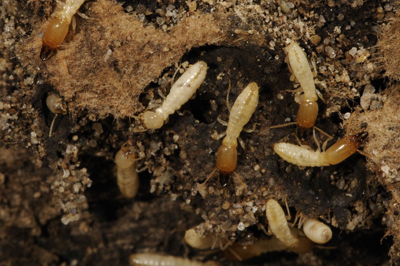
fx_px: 3185
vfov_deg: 4.8
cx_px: 177
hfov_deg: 7.2
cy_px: 112
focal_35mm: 287
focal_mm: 150
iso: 400
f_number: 32
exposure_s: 1/160
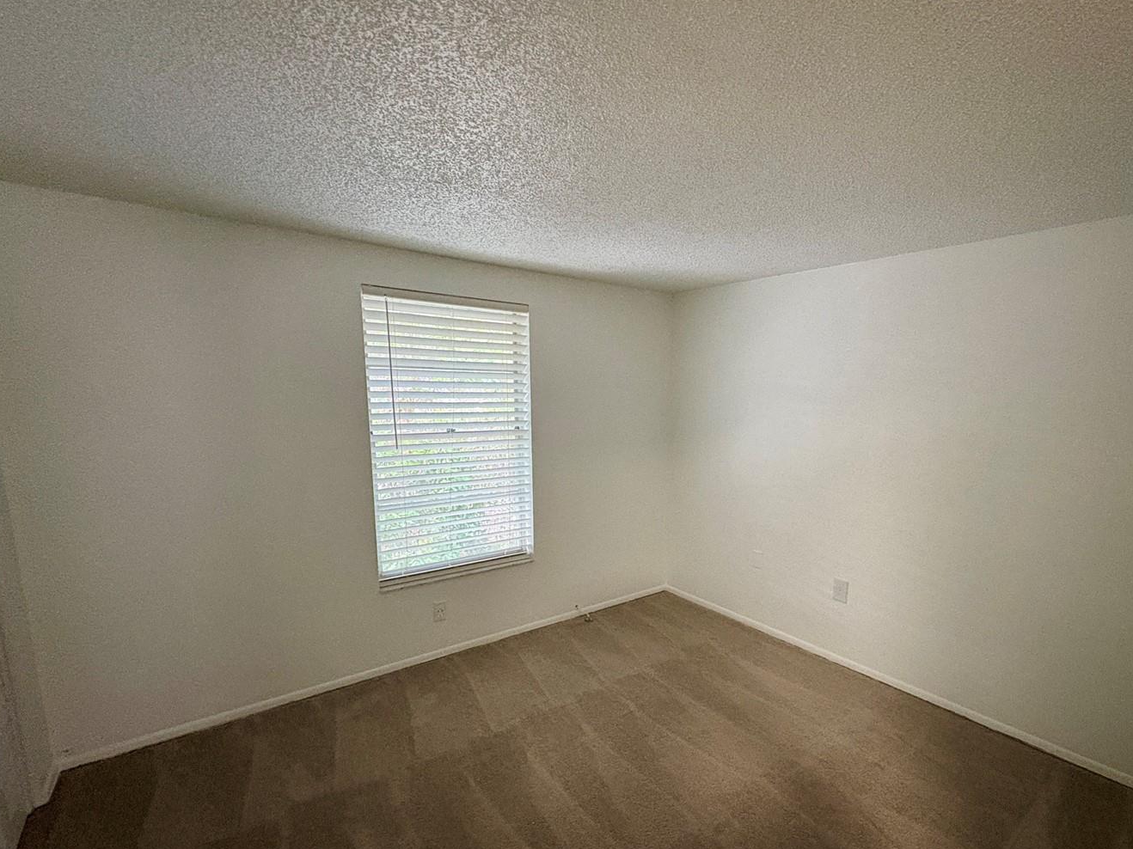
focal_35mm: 17
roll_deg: +0.0
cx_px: 652
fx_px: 556
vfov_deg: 74.3
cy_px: 481
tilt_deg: -9.5
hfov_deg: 90.4
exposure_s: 1/60
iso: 640
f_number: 2.2
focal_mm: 2.22
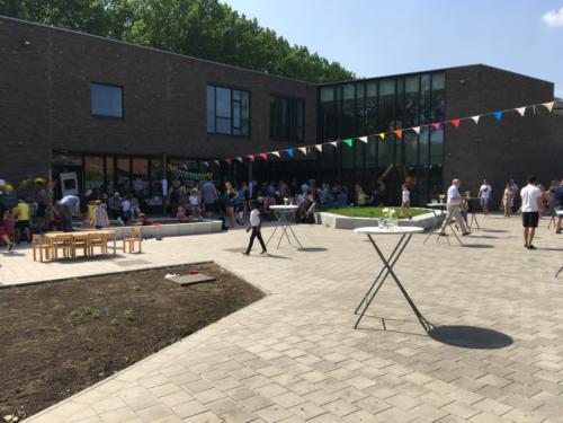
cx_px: 282
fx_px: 472
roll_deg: -1.3
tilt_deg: -2.5
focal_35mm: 29
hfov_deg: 61.7
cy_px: 212
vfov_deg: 48.2
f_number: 2.2
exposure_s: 1/1241
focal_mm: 4.15
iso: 25
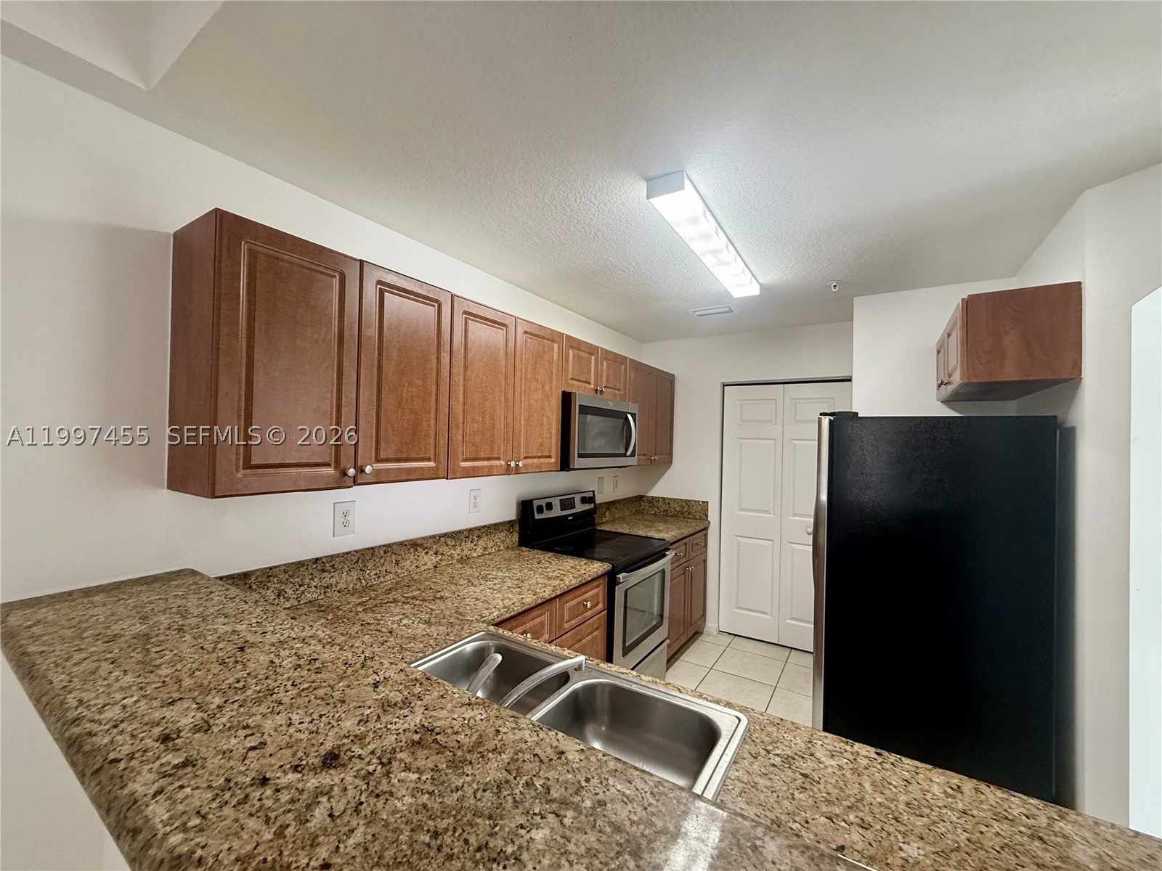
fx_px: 470
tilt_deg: +2.3
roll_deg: -1.7
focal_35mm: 14
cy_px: 436
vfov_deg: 85.7
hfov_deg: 102.1
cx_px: 581
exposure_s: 1/60
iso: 250
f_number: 2.2
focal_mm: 2.22
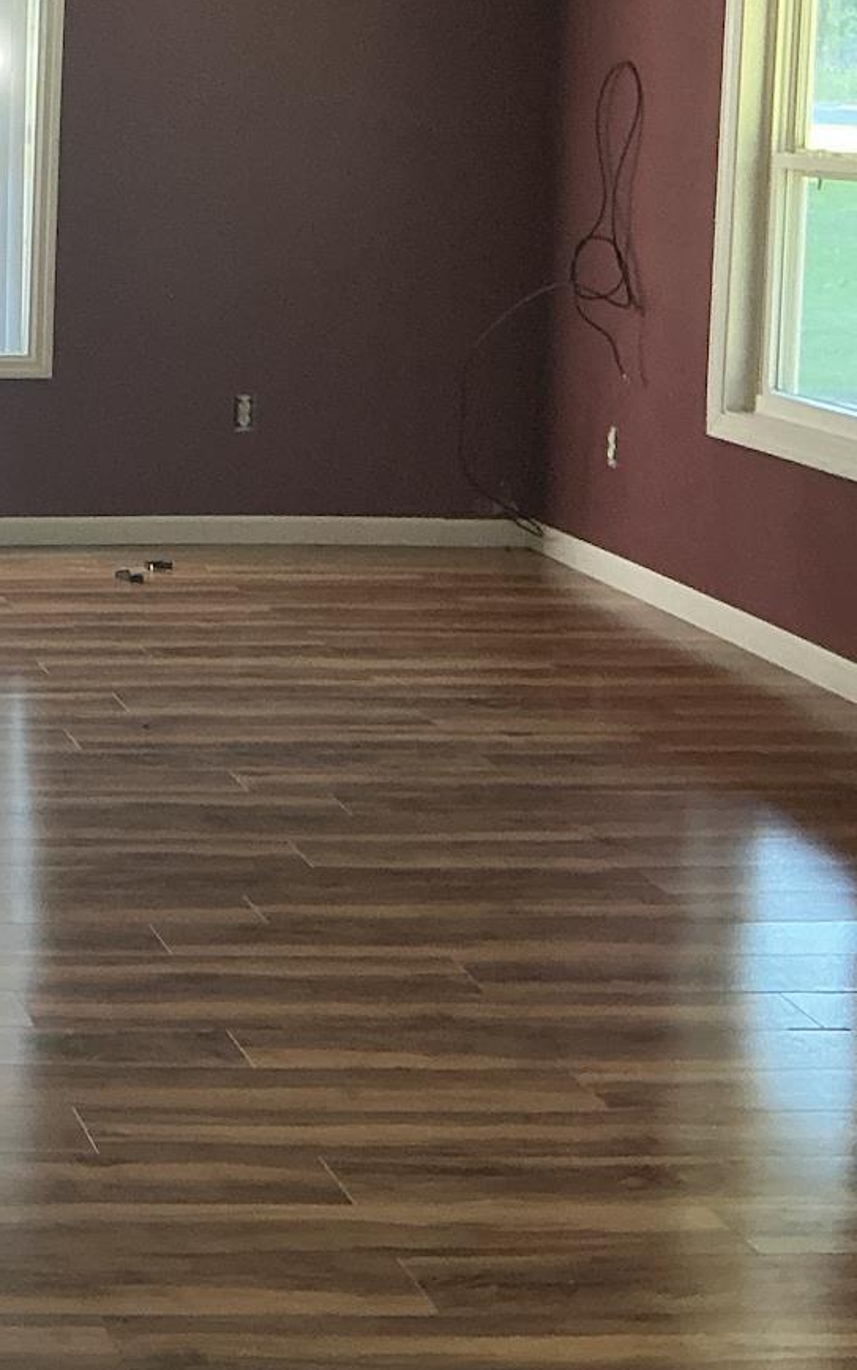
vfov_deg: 28.9
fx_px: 2614
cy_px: 320
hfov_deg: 16.7
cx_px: -481
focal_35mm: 70
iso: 125
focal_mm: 3
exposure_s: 1/60
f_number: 1.8
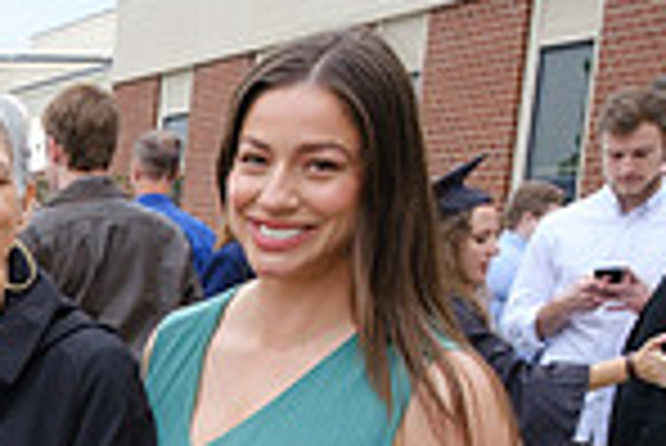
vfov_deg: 13.0
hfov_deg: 17.0
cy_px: 759
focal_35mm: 97
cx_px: -560
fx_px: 1796
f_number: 8
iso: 400
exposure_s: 1/125
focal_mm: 16
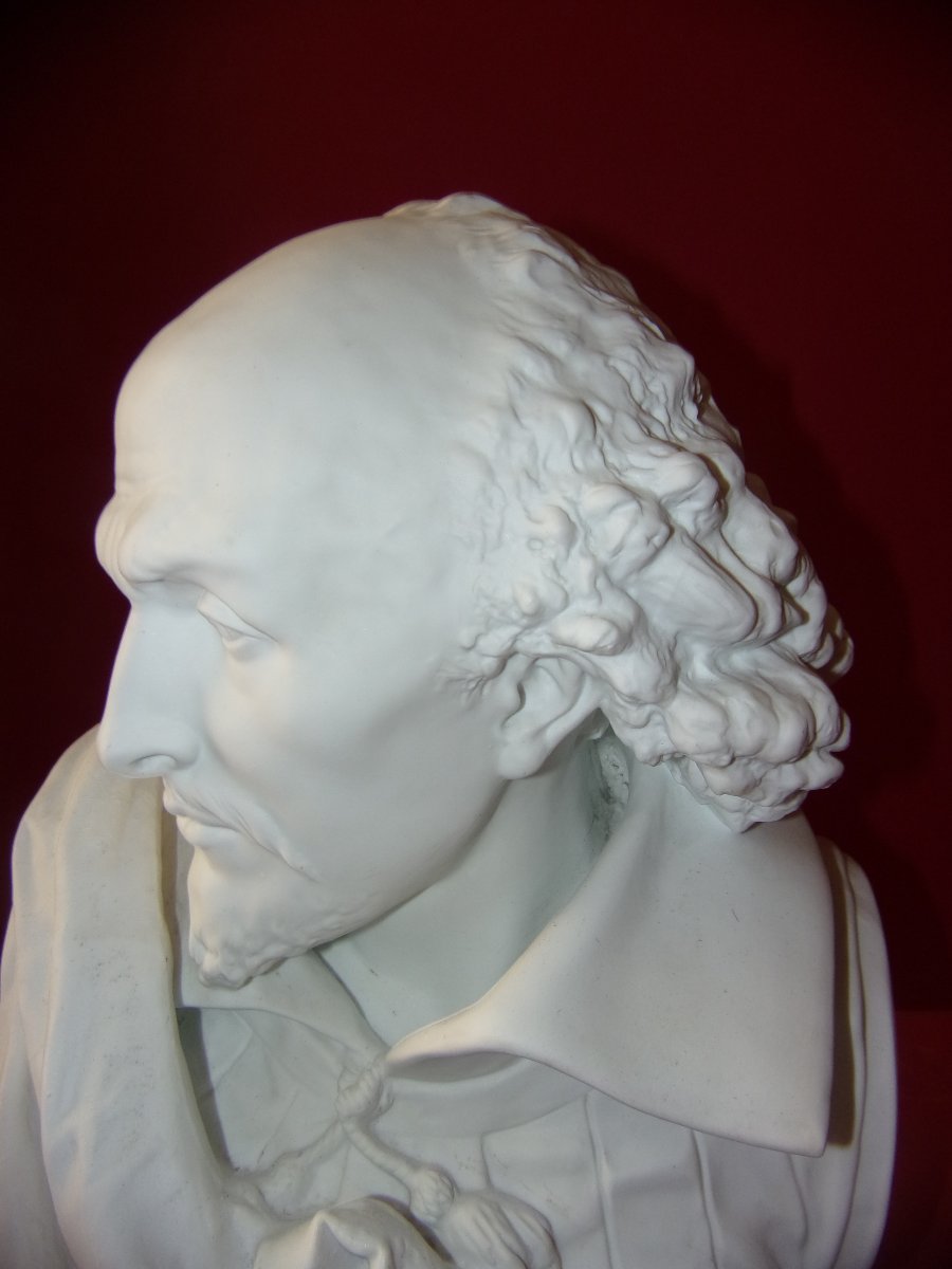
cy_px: 634
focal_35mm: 25
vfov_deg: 69.4
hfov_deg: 54.9
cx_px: 476
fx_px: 917
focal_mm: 4.5
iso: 80
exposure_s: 1/34
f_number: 3.5
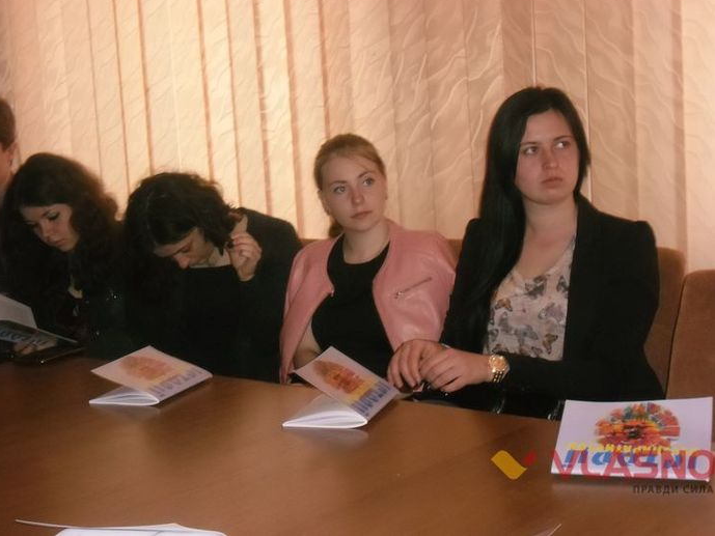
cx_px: 353
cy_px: 265
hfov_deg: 30.3
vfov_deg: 22.9
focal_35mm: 64
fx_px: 1322
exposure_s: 1/60
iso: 400
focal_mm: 11.2
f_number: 5.7
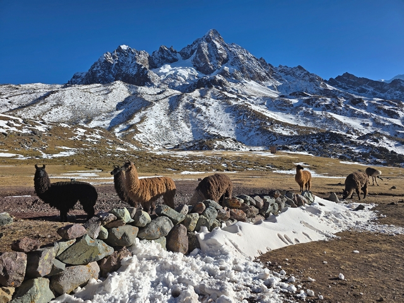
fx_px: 268
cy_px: 152
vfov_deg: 58.9
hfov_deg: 73.9
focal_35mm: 23
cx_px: 202
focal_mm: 6.3
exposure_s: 1/864
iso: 12
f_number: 1.7
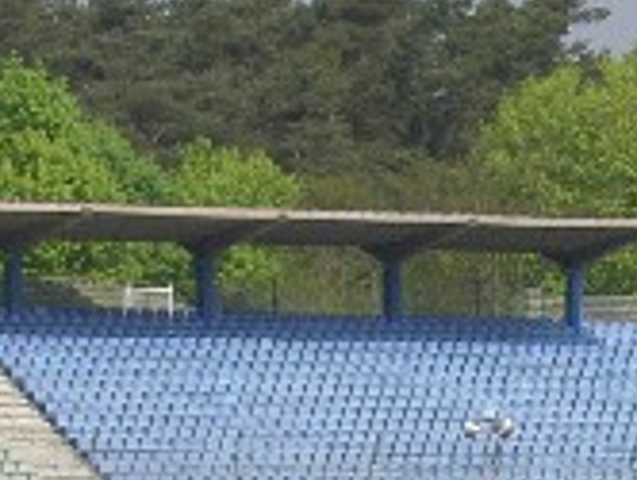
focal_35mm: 404
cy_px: 899
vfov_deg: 3.7
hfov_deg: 4.8
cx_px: 1389
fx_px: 7445
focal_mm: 17.4
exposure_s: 1/250
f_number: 6.8
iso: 100
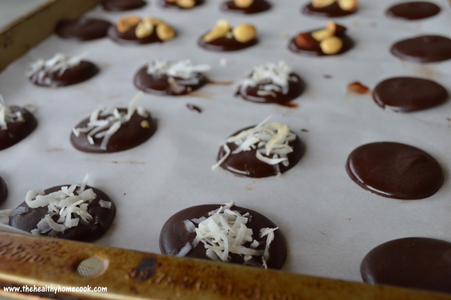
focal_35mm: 44
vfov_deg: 30.8
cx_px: 226
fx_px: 545
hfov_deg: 45.0
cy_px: 150
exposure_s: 1/320
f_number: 6.3
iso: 400
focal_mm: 29
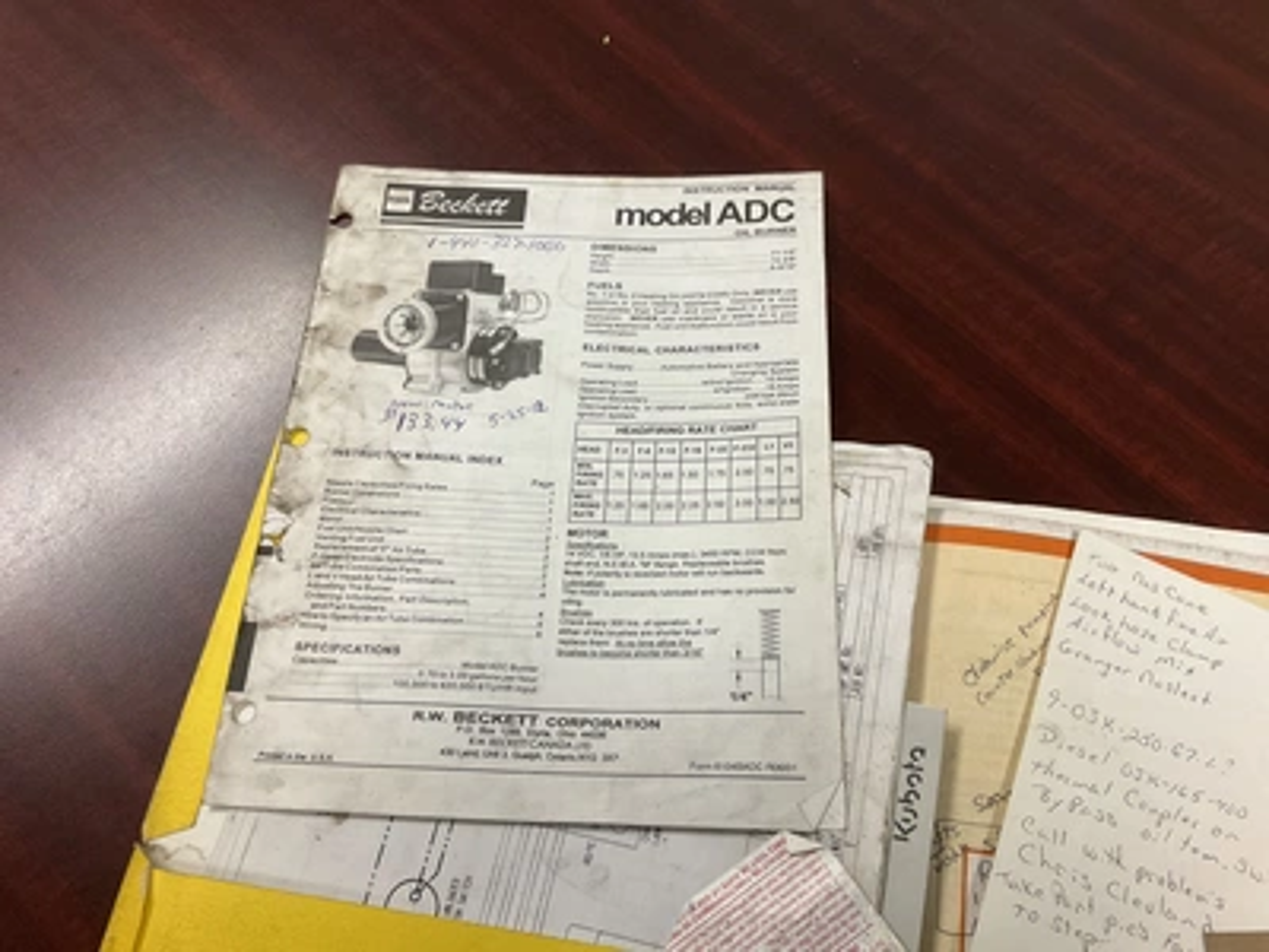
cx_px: 634
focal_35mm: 29
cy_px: 476
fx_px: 1063
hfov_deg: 61.7
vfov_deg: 48.2
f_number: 1.8
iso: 100
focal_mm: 3
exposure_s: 1/60
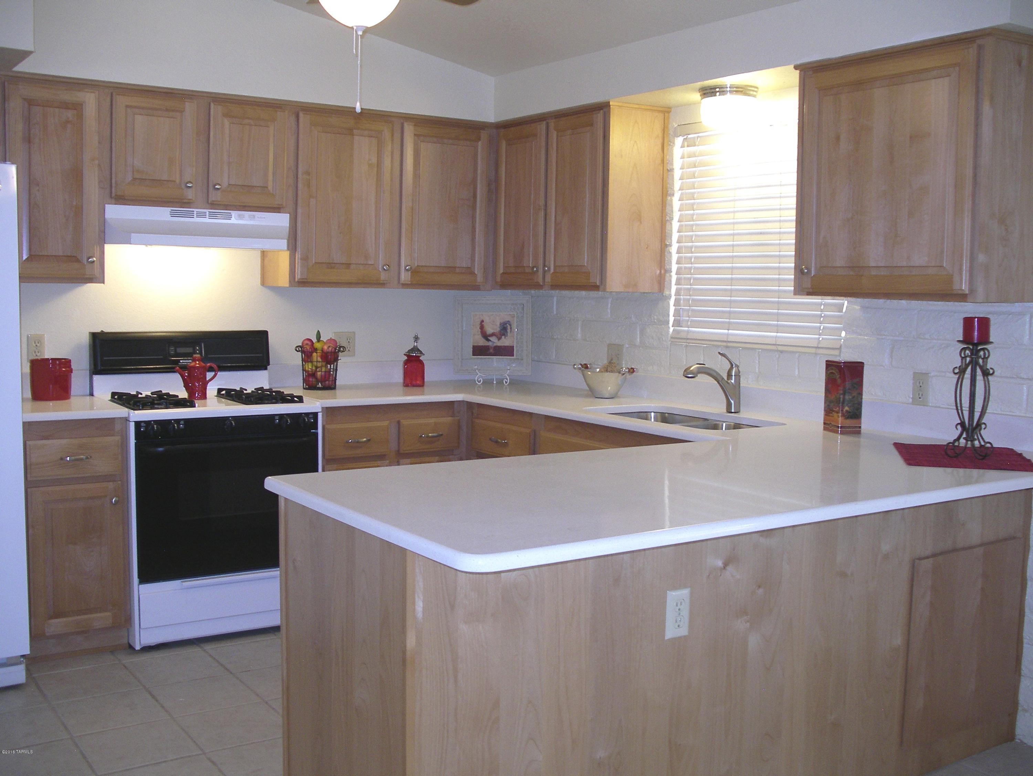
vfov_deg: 38.7
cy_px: 388
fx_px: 1105
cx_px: 516
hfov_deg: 50.1
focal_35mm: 37
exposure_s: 1/40
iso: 200
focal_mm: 7.8
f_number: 2.8
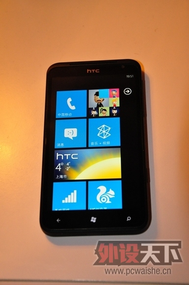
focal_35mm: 68
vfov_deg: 29.9
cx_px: 94
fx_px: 533
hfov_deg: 20.1
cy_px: 142
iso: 1600
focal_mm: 45
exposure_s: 1/60
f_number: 4.8
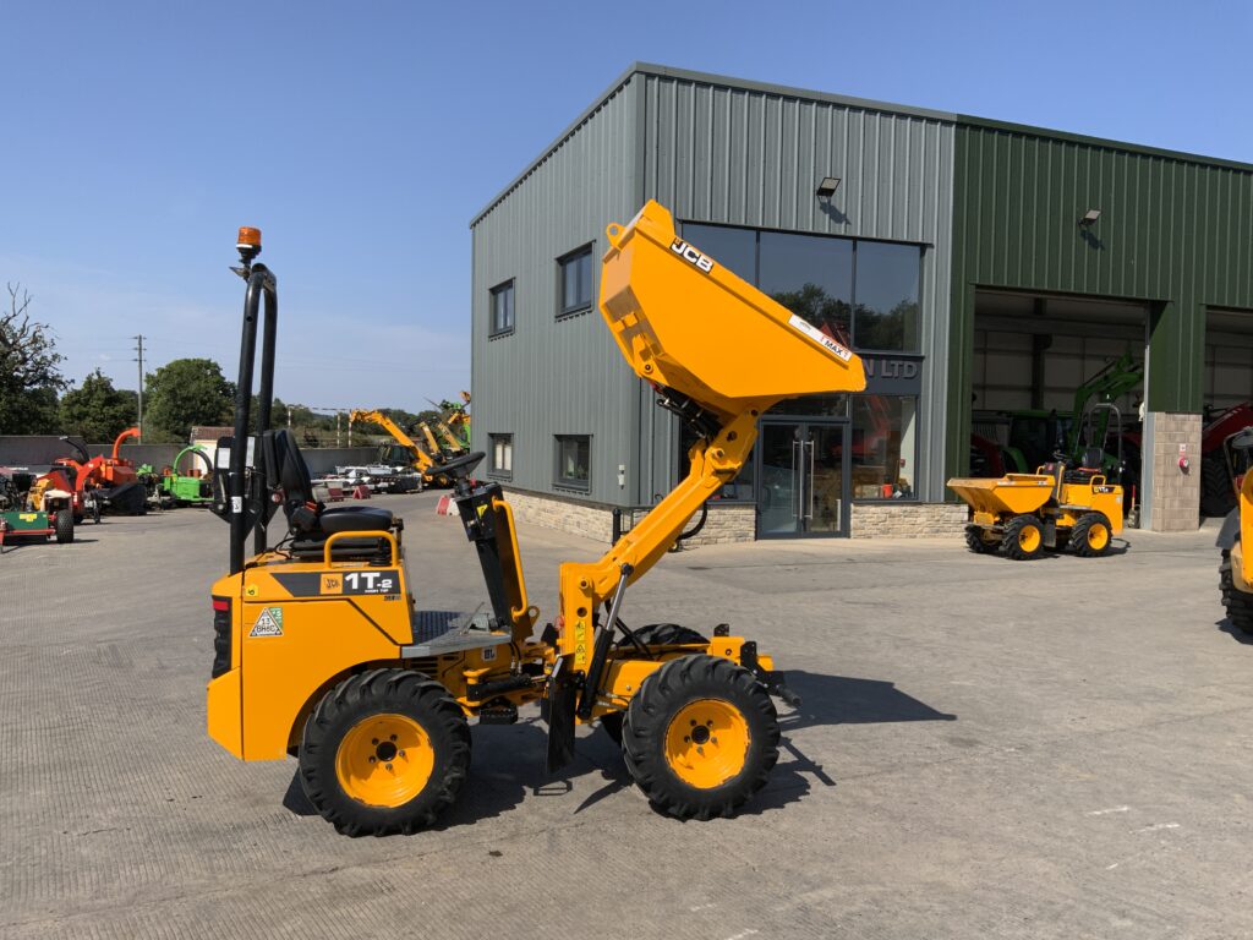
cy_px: 470
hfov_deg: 61.7
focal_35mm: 29
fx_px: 1050
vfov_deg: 48.2
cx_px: 626
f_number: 1.8
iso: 20
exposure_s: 1/2227
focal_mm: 3
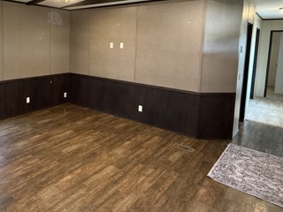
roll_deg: -0.9
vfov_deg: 48.6
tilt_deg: -4.7
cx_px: 77
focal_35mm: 28
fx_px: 229
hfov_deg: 60.6
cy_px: 64
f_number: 2.2
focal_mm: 2.22
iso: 500
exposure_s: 1/60
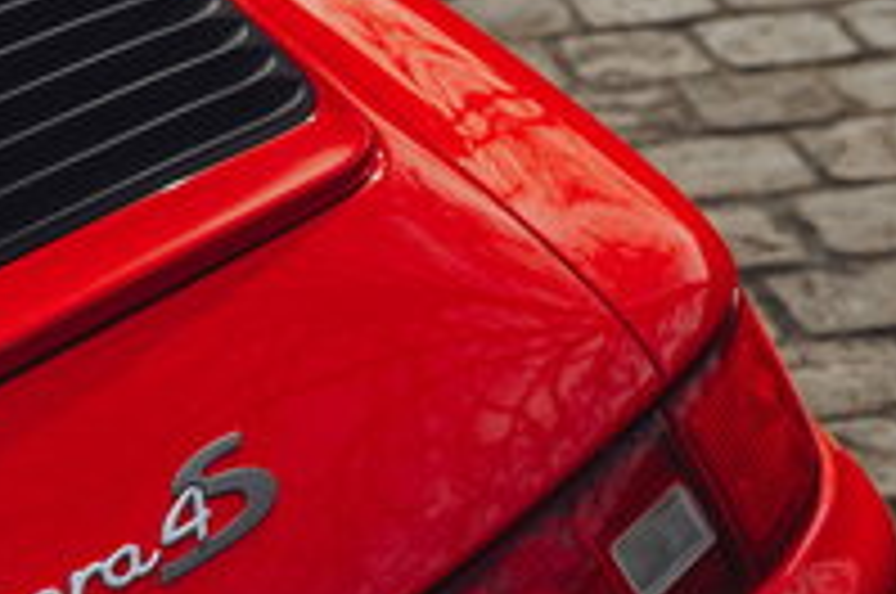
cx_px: -54
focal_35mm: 139
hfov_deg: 14.5
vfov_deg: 9.6
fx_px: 3454
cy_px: 826
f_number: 4.5
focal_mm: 36
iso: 100
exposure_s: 1/250
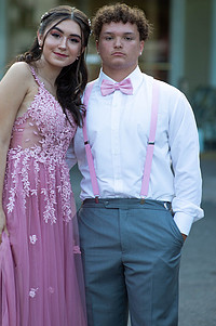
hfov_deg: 10.8
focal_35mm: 127
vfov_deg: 16.1
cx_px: 91
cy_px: 140
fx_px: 1146
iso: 250
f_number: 2
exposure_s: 1/1000
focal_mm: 85
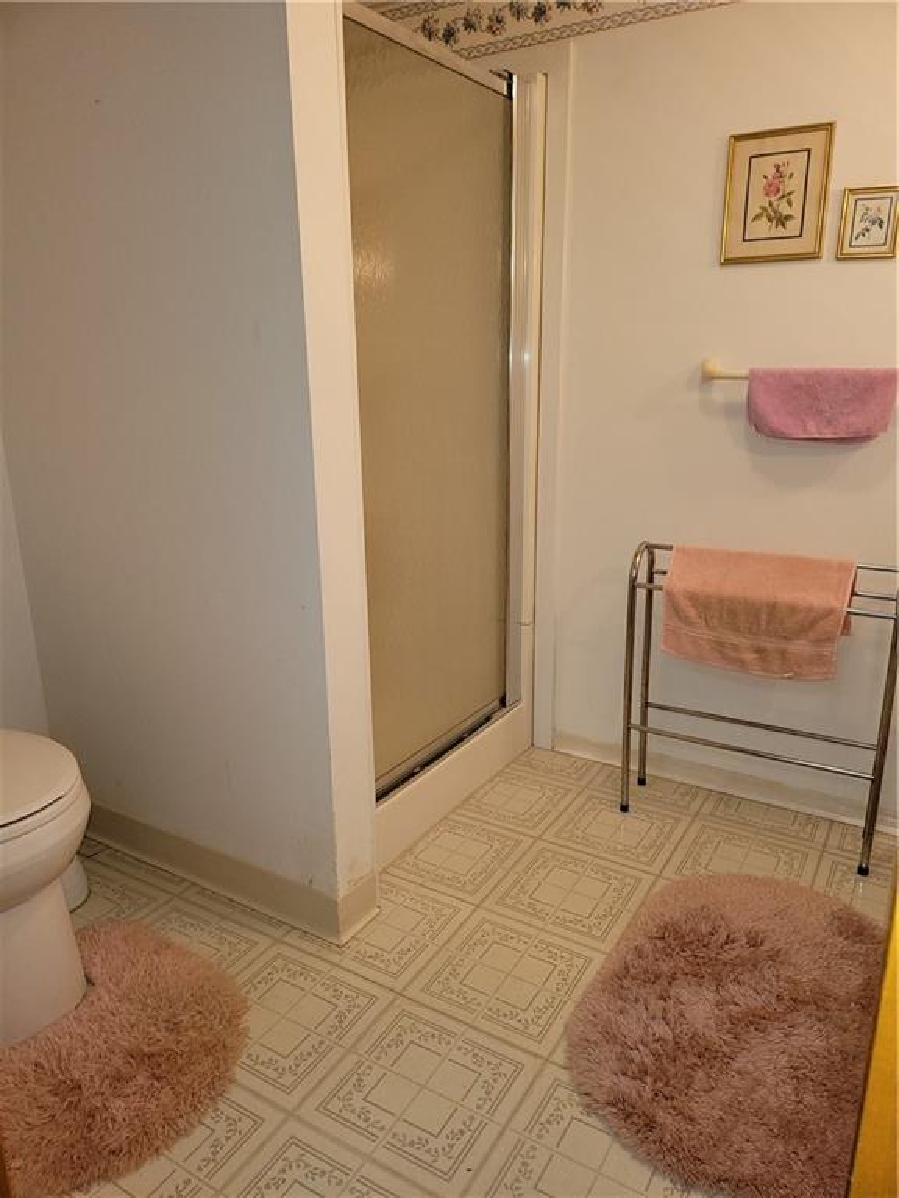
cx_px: 450
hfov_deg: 53.1
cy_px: 599
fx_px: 900
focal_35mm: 26
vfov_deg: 67.3
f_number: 1.8
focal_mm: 5
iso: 125
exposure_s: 1/60
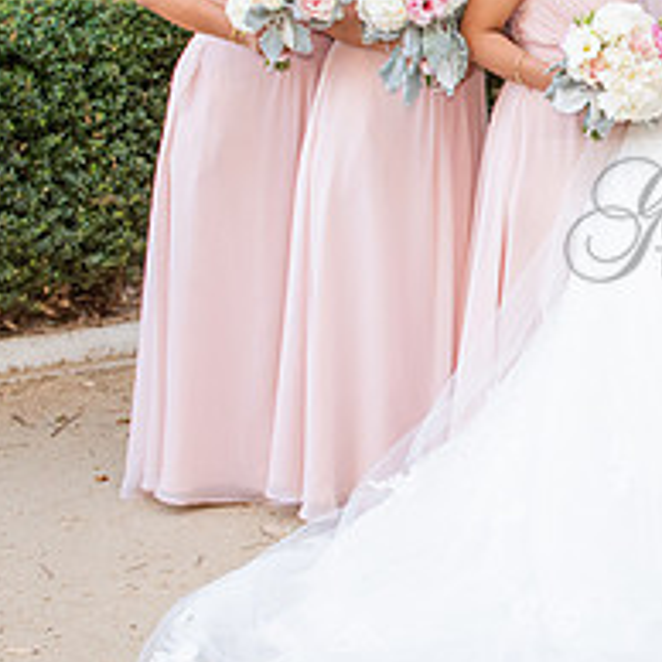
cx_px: 901
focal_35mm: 88
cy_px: 234
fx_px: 1904
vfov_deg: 19.7
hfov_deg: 18.2
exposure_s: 1/200
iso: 640
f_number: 4.5
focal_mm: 27
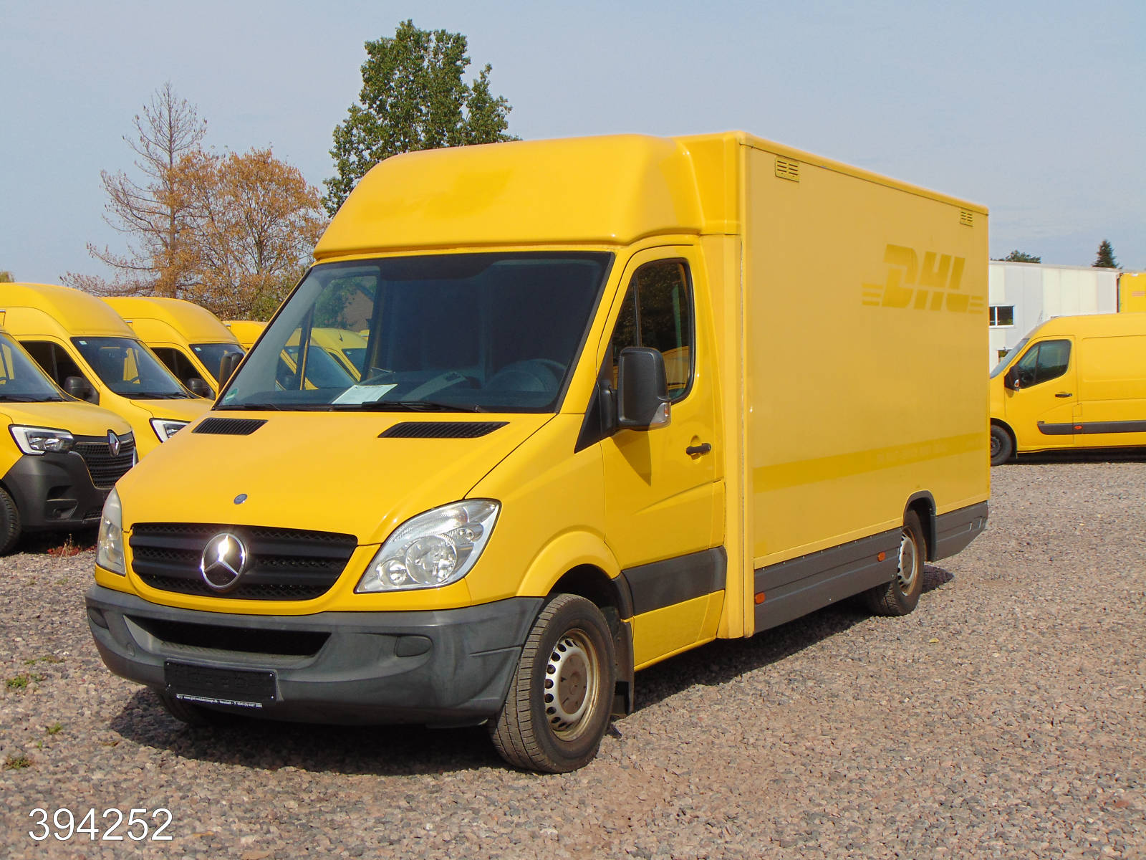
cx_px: 573
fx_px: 1655
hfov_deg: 38.2
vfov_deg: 29.1
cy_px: 430
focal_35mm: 50
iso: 80
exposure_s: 1/200
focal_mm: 9
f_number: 9
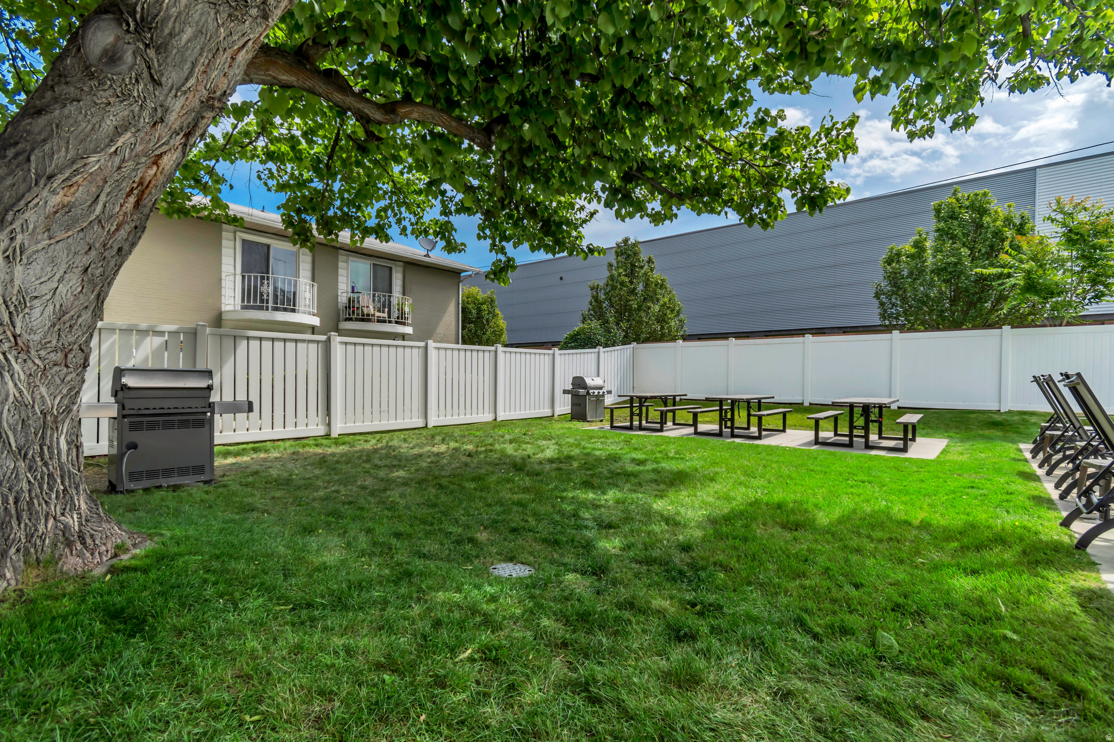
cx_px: 557
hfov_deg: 100.4
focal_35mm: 15
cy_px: 371
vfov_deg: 77.3
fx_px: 464
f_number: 4.5
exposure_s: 1/640
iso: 100
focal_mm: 10
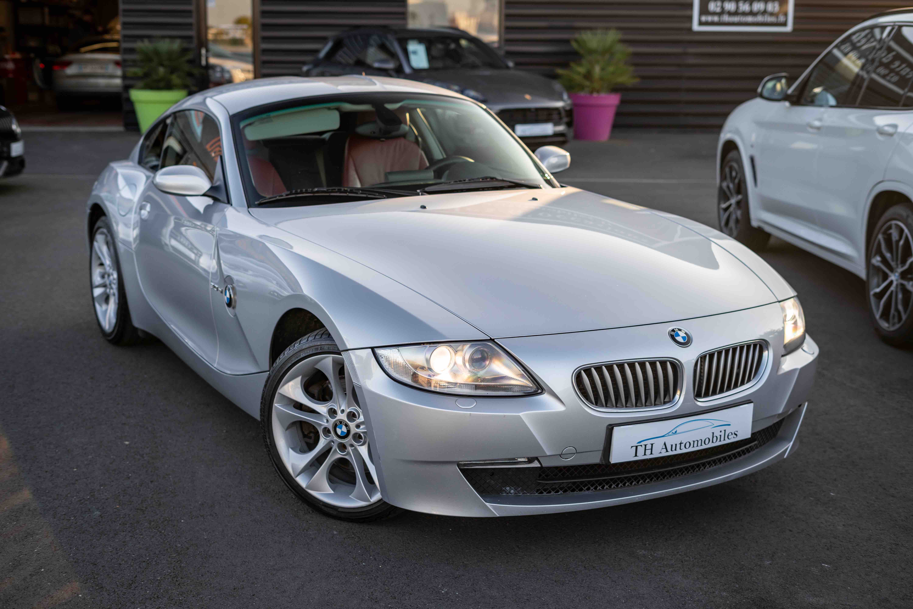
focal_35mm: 50
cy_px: 304
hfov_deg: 39.6
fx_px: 1268
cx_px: 456
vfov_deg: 27.0
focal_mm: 50
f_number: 3.2
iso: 100
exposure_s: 1/160
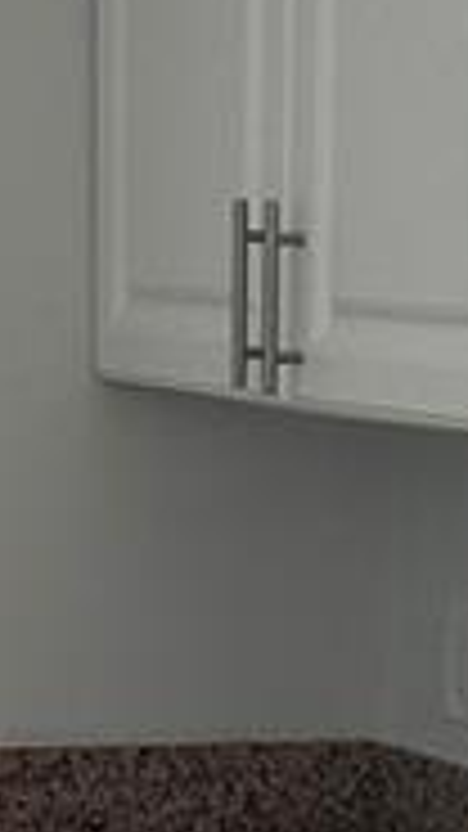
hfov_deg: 7.1
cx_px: 472
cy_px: 1156
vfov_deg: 12.2
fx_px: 3752
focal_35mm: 170
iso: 125
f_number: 1.78
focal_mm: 6.86
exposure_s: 1/120
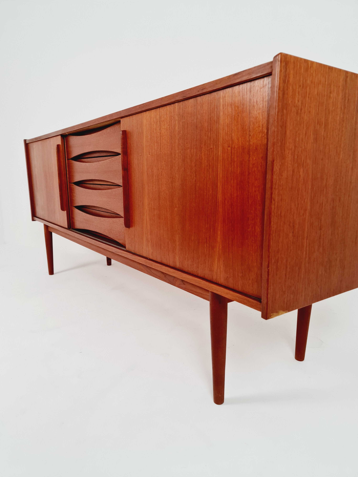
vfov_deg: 69.4
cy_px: 238
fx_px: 345
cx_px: 179
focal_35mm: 25
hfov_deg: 54.9
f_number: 1.8
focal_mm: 7
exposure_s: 1/120
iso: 160
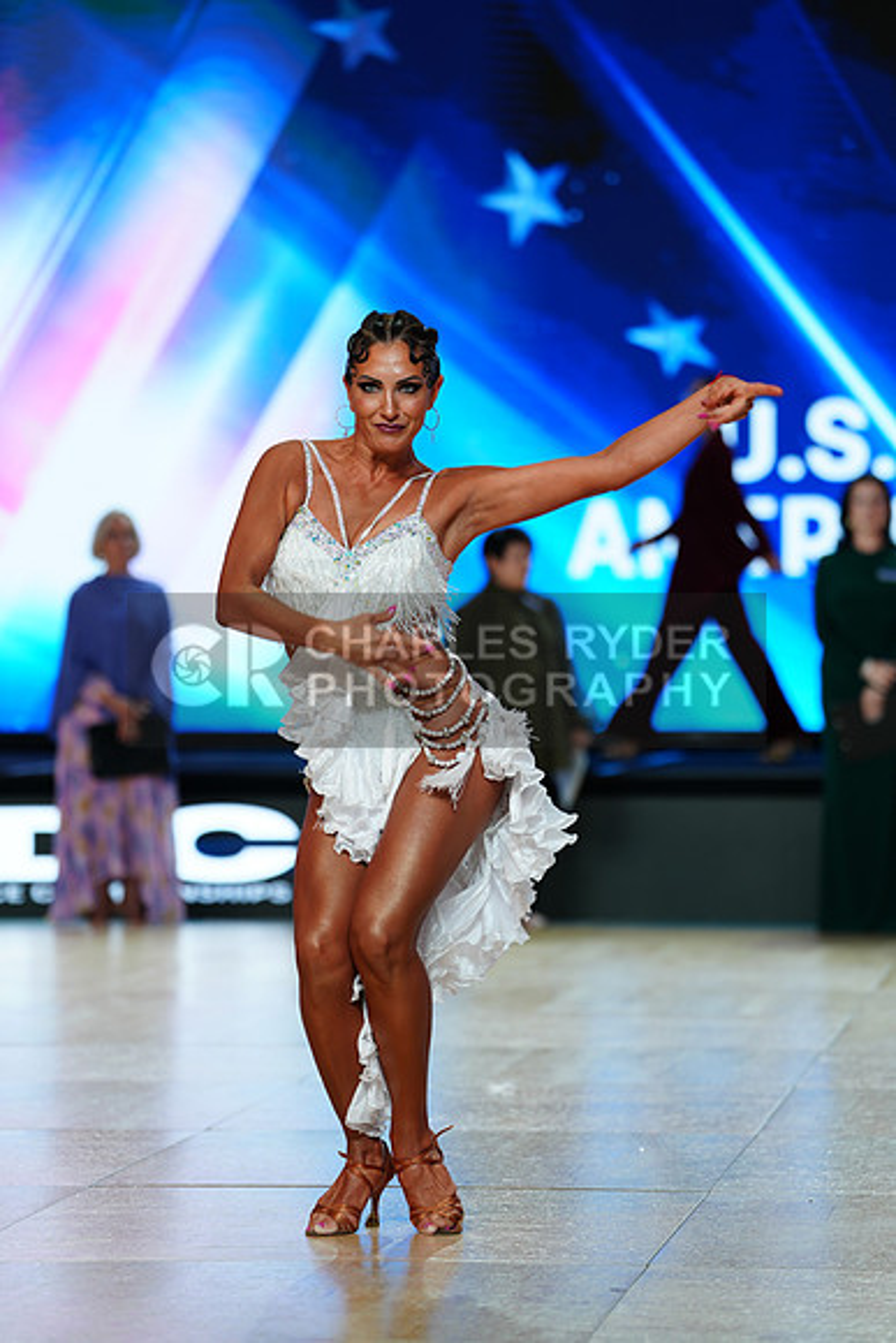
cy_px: 672
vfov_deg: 15.9
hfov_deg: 10.6
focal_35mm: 129
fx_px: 4813
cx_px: 448
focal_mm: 129
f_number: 2.8
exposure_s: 1/400
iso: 320
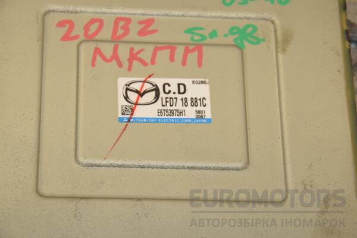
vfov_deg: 8.7
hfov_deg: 13.0
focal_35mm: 158
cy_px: 119
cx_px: 178
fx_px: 1562
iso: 800
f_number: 9
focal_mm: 105
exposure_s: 1/200
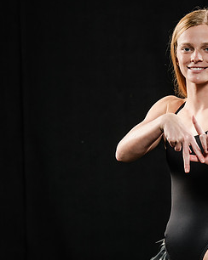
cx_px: 220
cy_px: 139
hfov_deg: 7.8
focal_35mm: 196
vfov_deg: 9.9
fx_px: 1511
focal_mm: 110
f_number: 6.3
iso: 400
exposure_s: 1/250
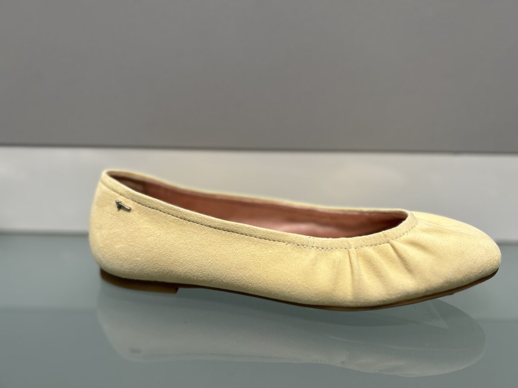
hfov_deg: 67.3
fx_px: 389
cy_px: 194
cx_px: 259
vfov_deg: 53.1
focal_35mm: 26
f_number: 1.5
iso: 50
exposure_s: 1/450
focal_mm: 5.7
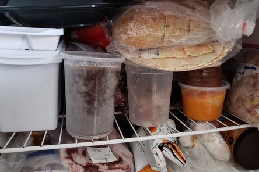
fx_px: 201
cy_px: 74
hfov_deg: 65.5
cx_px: 128
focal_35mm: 28
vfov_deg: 46.3
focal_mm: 4.3
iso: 500
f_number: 1.5
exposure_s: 1/10
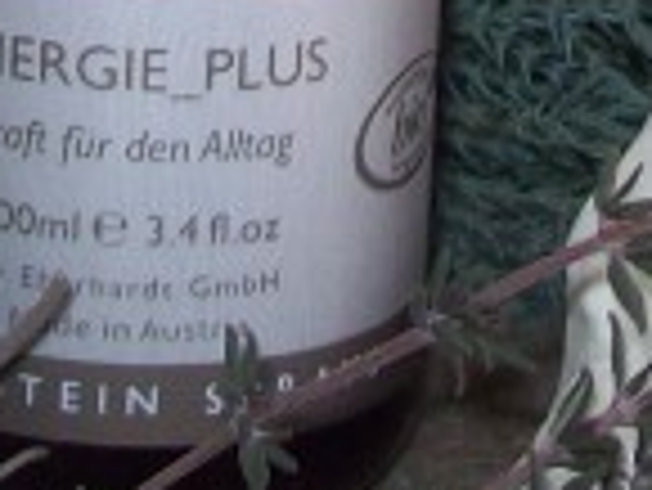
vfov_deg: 7.1
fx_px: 3751
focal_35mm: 199
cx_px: 175
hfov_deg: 9.9
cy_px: -647
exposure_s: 1/64
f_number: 2.7
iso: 80
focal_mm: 6
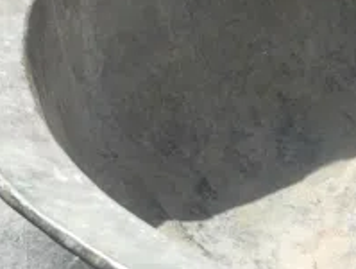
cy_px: 99
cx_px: 419
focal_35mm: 77
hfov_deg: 23.3
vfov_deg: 19.2
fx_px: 793
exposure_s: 1/505
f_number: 1.89
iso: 50
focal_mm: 5.89
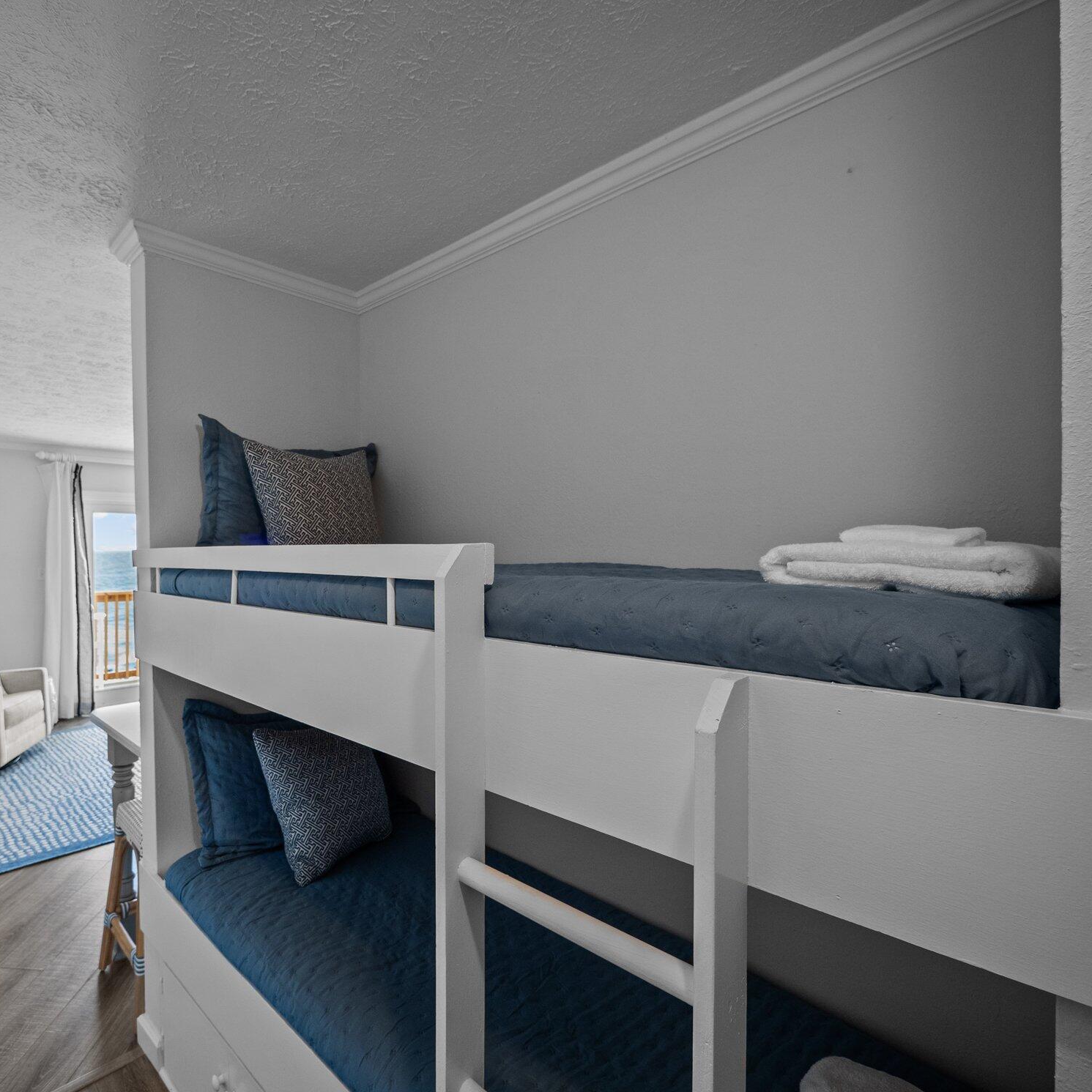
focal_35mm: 17
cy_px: 553
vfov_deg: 84.0
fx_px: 607
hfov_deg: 82.1
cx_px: 396
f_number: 4
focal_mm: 7
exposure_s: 1/20
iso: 400
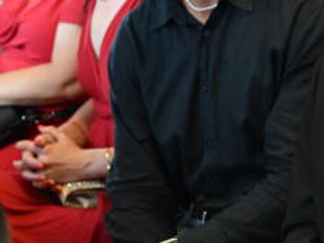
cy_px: 66
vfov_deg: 9.2
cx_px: 347
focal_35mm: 161
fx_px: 1506
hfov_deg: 12.1
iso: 4000
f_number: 4
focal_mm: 55
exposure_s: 1/200
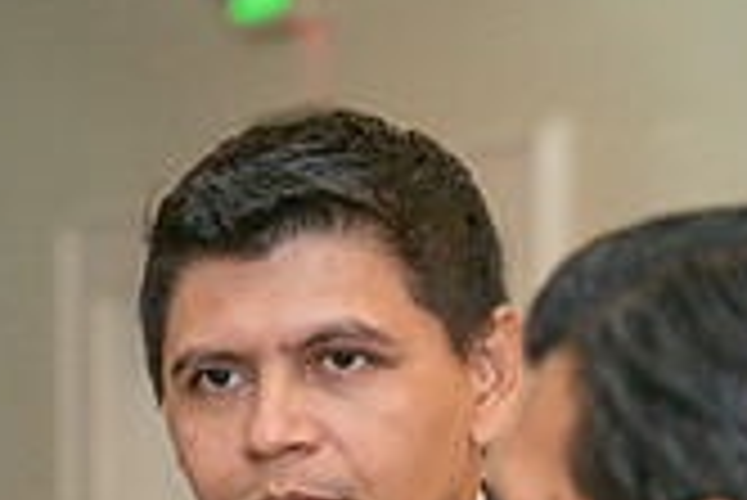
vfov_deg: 5.5
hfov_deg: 8.4
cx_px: 387
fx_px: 5088
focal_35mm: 245
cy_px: 845
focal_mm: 70
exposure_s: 1/200
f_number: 3.5
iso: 400
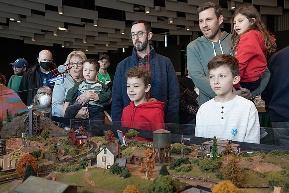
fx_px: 261
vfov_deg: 40.5
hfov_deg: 57.9
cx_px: 142
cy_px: 98
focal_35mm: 33
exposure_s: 1/160
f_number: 6.3
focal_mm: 28
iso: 2000
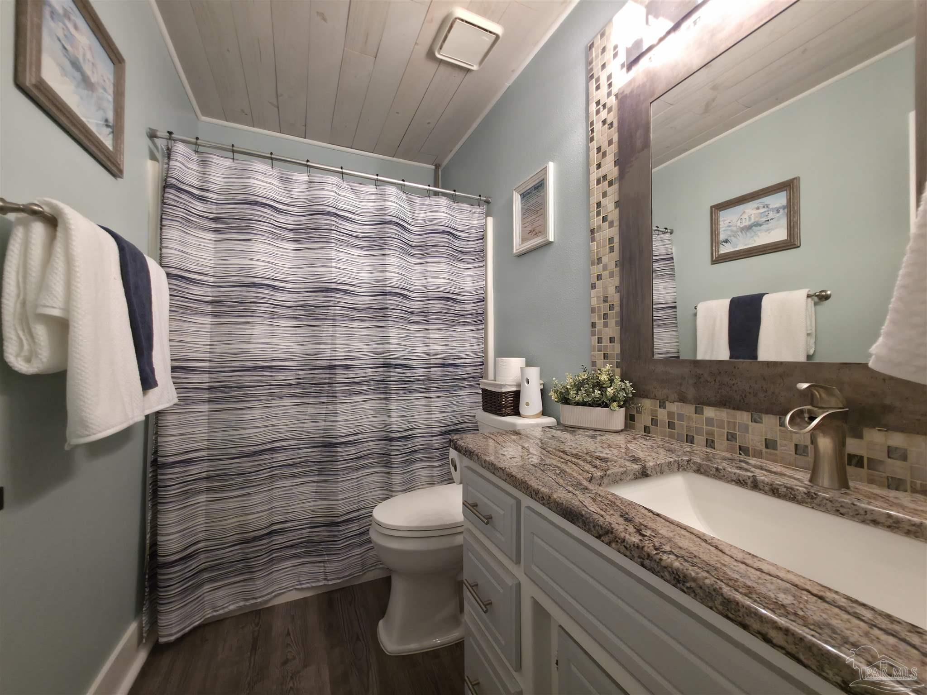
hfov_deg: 106.2
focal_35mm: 13
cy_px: 348
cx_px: 464
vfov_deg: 89.9
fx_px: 348
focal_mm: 2.2
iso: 100
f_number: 1.9
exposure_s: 1/30
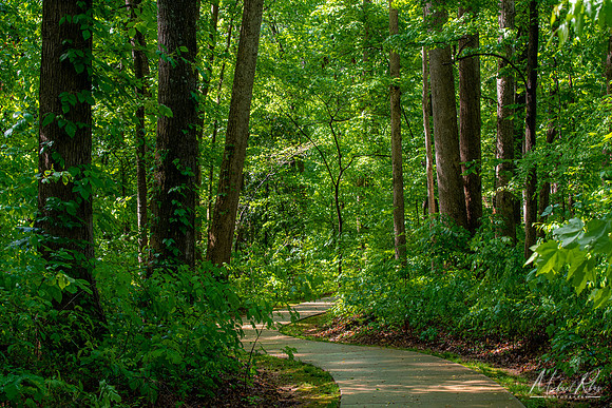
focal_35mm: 78
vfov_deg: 17.5
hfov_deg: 26.0
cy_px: 204
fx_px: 1326
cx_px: 306
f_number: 11
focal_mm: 78
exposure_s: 1/30
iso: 400
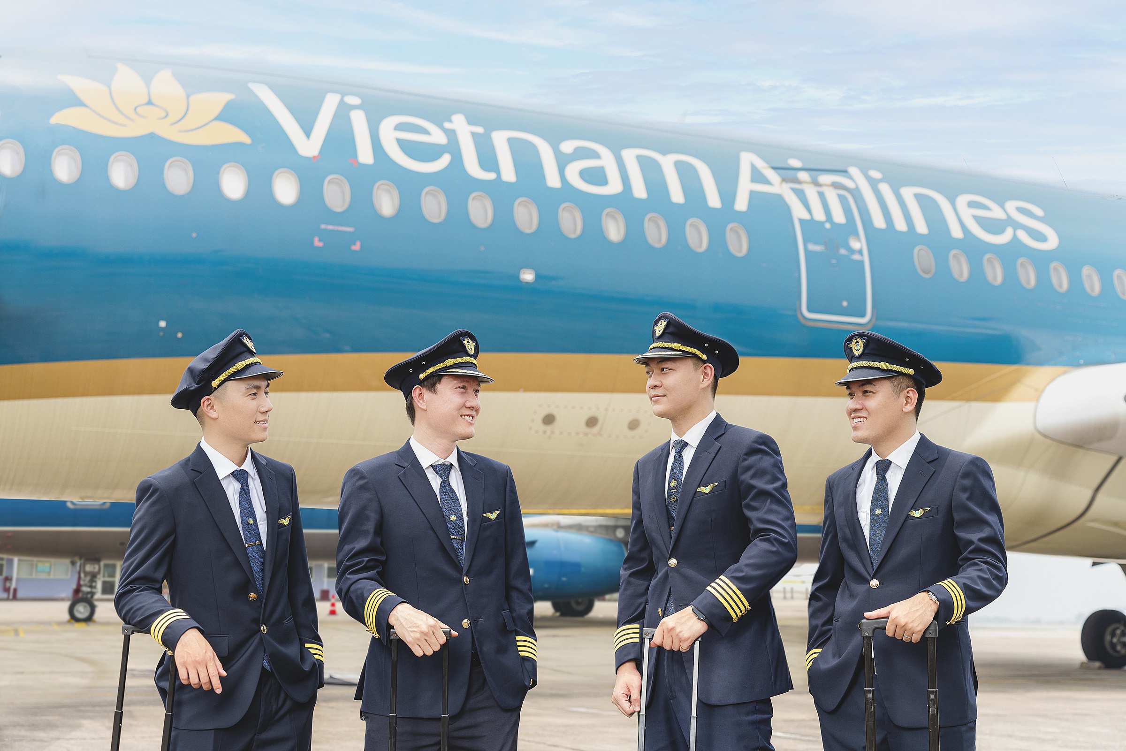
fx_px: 1564
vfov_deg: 27.0
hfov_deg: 39.6
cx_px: 563
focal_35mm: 50
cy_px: 376
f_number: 4
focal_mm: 50
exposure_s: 1/320
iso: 50
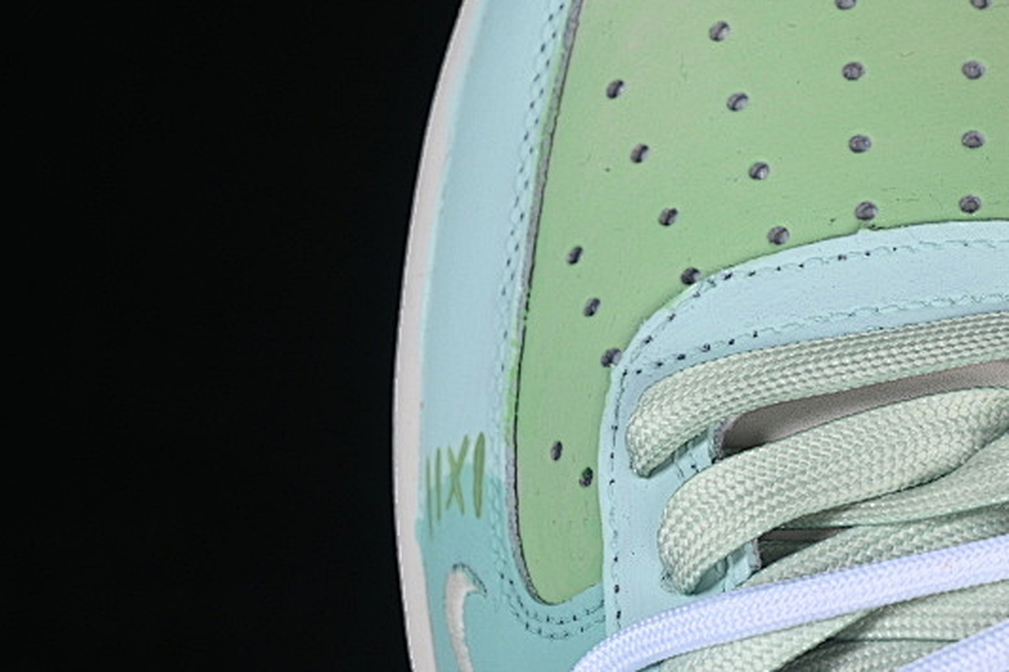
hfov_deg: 13.4
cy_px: 293
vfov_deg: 9.0
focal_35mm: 152
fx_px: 4259
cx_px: 911
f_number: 7.1
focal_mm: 50
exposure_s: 1/80
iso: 160
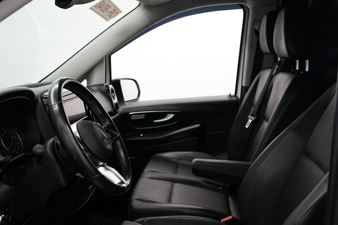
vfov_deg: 34.0
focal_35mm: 39
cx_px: 152
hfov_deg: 49.5
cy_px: 143
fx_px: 366
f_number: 3.5
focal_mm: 30
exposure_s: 1/160
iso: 2000
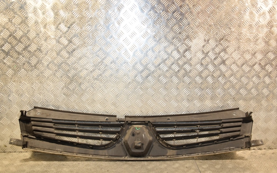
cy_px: 92
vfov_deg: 37.2
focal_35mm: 34
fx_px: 257
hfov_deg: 56.7
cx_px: 139
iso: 800
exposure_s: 1/200
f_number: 5
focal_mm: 22
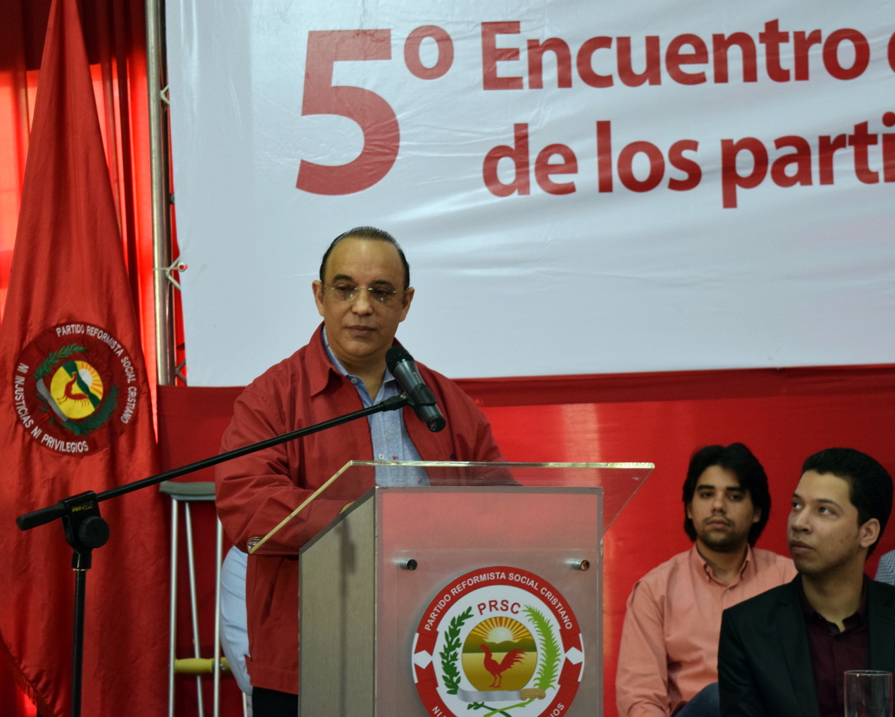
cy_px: 358
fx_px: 2479
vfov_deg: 16.4
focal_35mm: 94
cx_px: 434
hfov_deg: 20.5
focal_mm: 55
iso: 1000
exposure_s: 1/60
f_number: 5.6
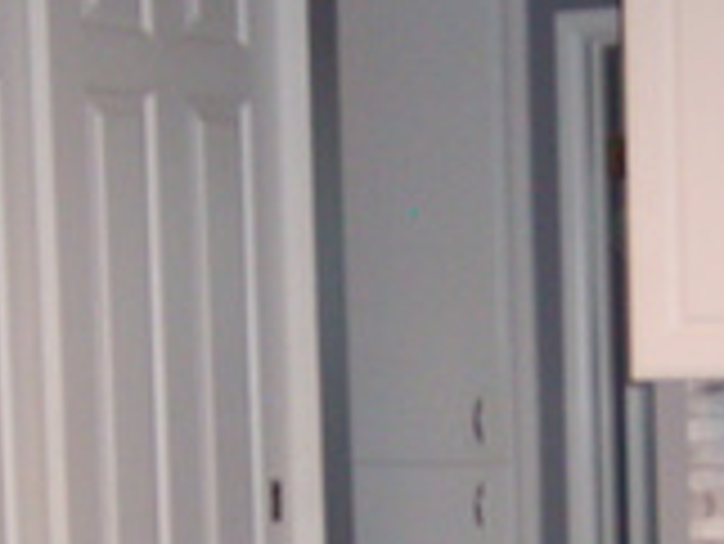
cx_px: 405
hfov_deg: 14.2
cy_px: 733
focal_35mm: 139
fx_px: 2909
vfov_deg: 10.4
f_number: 2.8
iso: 146
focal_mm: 5.8
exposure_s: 1/45
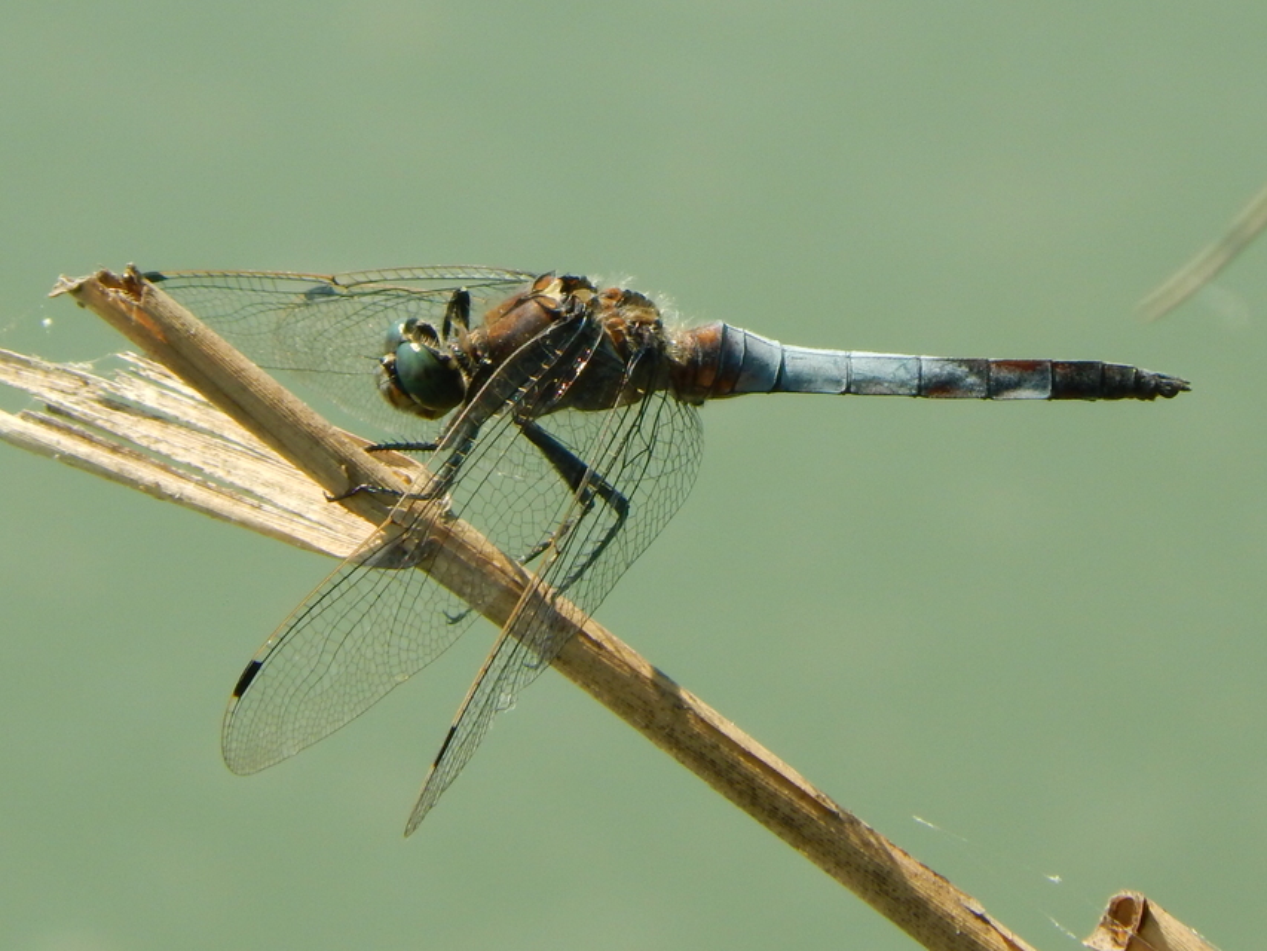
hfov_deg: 3.3
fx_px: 21818
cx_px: 634
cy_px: 476
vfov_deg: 2.5
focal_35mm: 596
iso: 125
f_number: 5.8
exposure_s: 1/400
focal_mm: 107.1
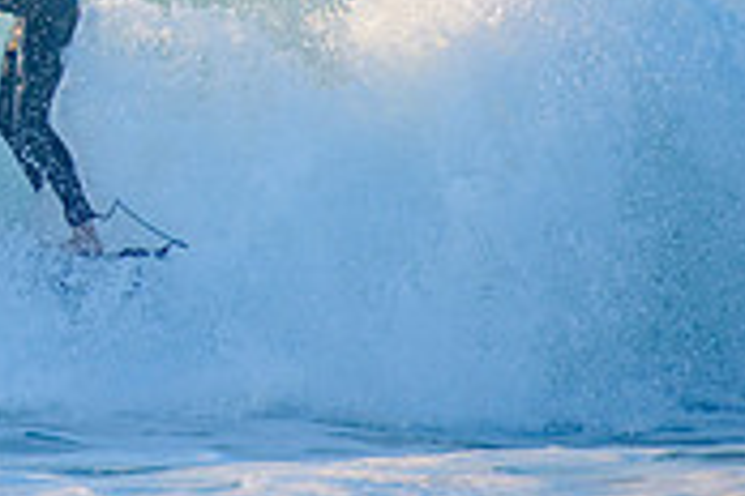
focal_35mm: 1662
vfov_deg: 0.8
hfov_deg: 1.2
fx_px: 34391
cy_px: -109
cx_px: -274
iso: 450
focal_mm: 500
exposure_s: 1/1250
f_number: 5.6
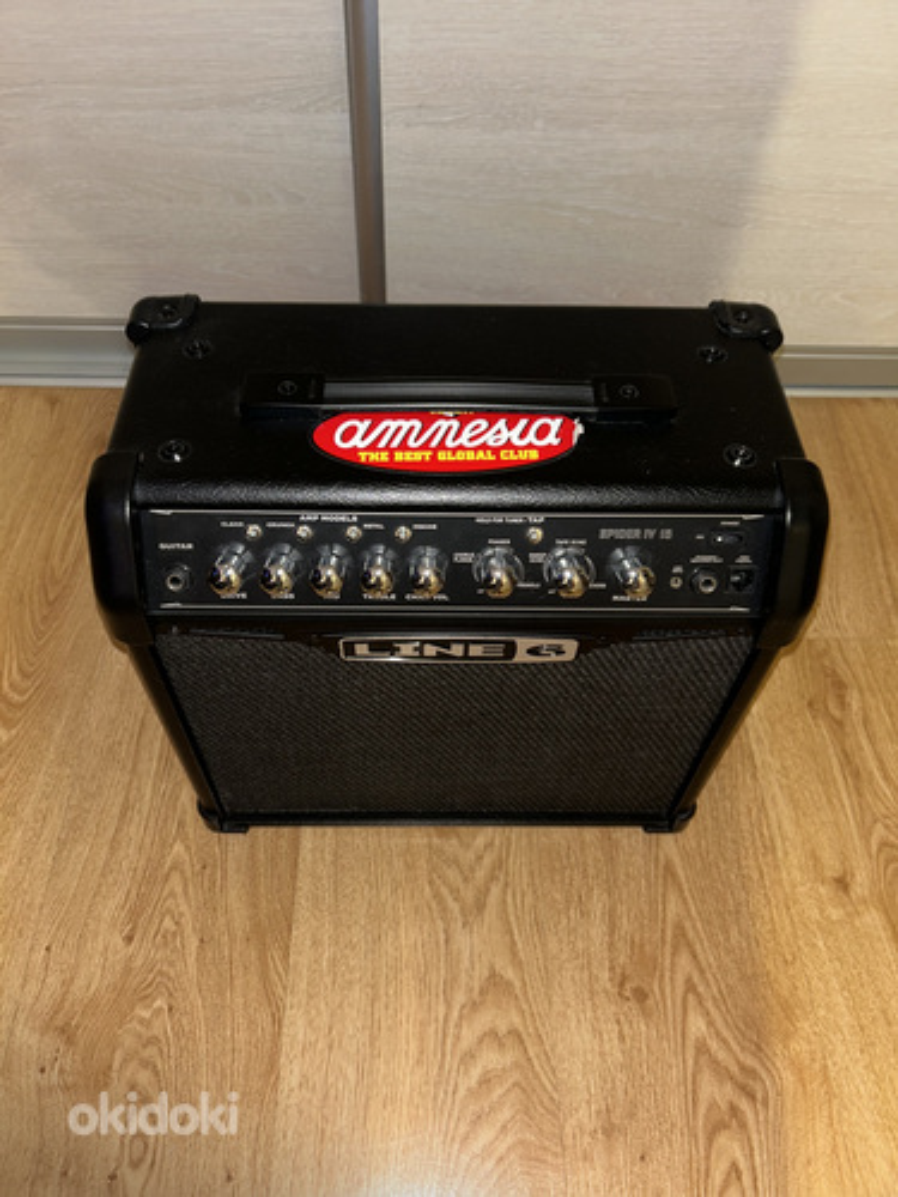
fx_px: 899
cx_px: 449
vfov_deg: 67.3
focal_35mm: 26
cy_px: 598
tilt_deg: -53.3
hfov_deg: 53.1
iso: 40
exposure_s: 1/7
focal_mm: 5.7
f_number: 1.5
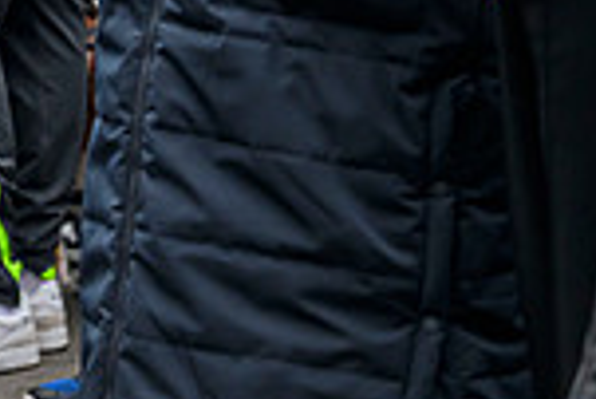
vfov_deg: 4.1
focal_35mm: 337
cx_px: -521
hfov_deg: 6.0
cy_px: -263
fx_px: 5584
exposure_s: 1/800
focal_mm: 88
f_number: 2.8
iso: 1000
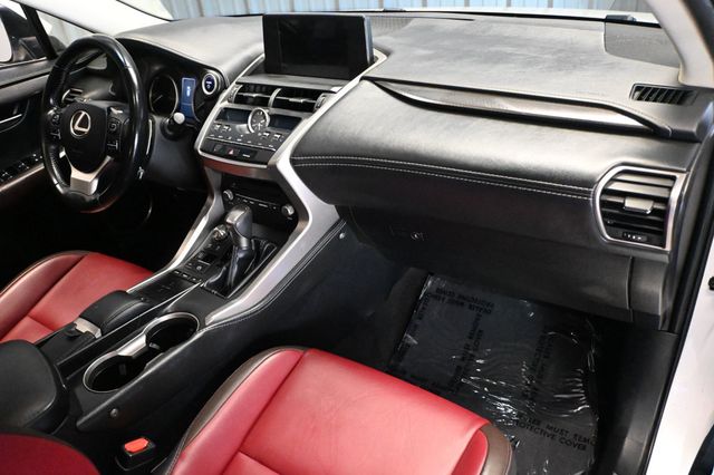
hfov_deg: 64.6
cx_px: 357
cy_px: 238
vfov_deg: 45.6
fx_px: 565
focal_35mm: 28
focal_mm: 19
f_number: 3.8
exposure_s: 1/60
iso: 9000
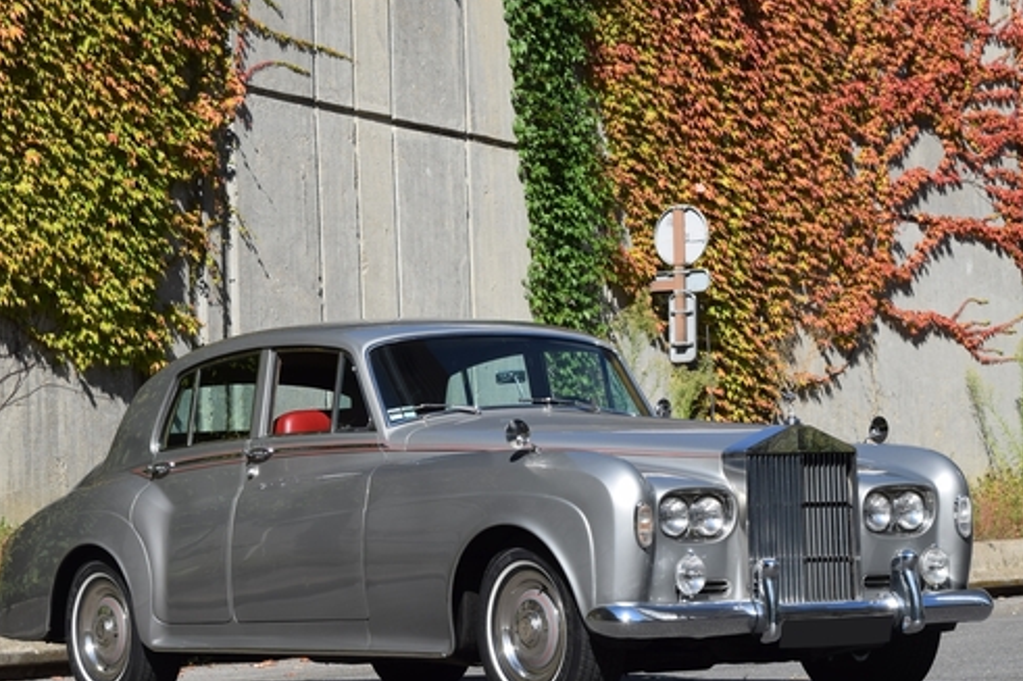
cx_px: 494
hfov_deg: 14.4
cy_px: 369
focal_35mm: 143
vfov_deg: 9.6
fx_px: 4062
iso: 200
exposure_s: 1/400
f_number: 10
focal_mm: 78
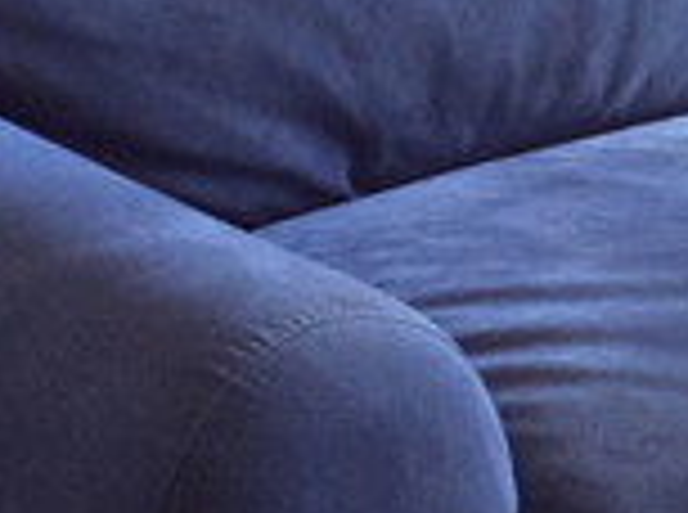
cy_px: 238
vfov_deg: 13.8
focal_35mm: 107
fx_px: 2122
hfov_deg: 17.9
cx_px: 713
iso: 80
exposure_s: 1/25
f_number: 2.4
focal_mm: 3.3
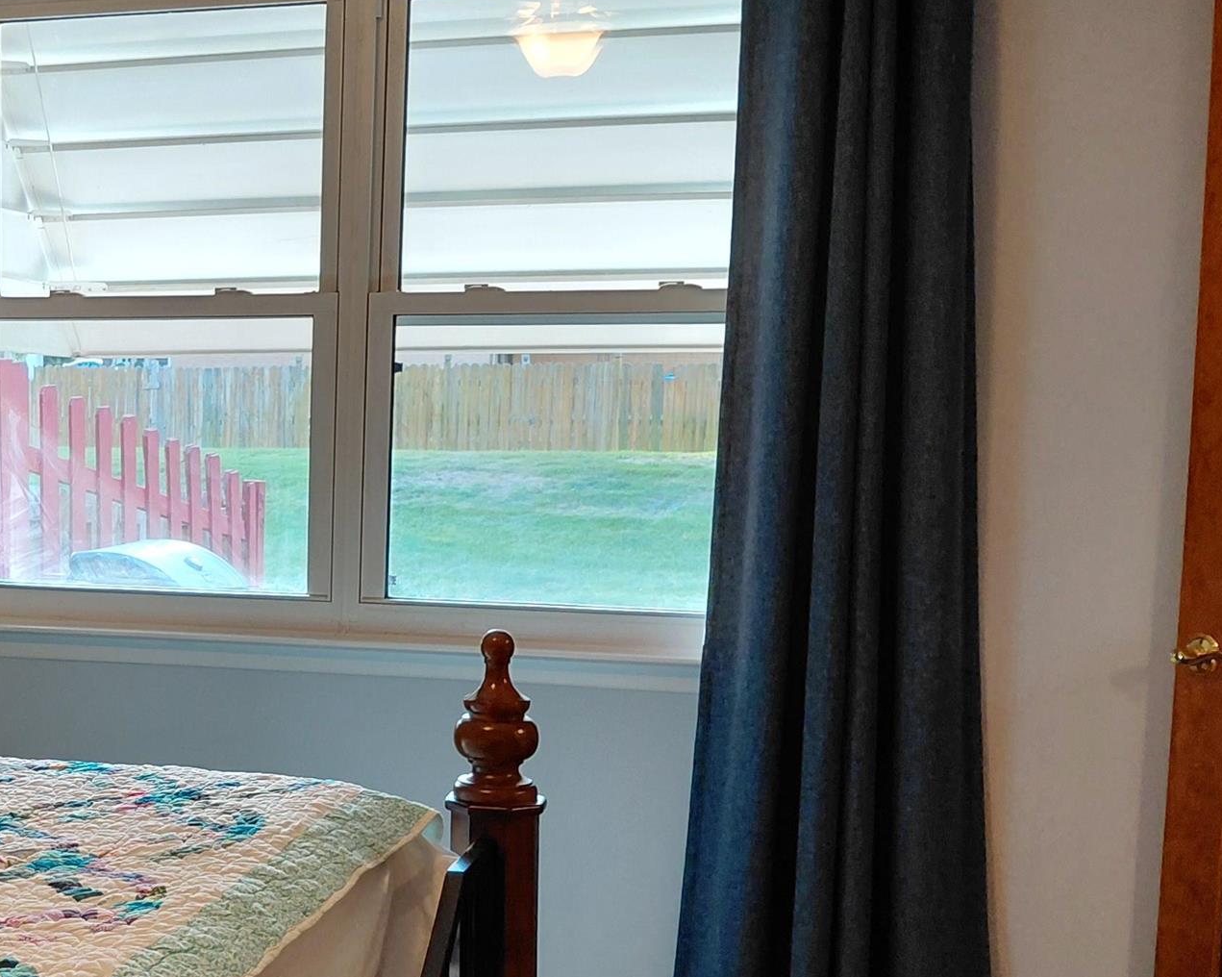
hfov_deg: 30.2
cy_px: 622
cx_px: 58
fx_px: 2133
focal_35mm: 59
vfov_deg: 25.7
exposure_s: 1/60
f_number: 1.8
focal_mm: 4.69
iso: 160
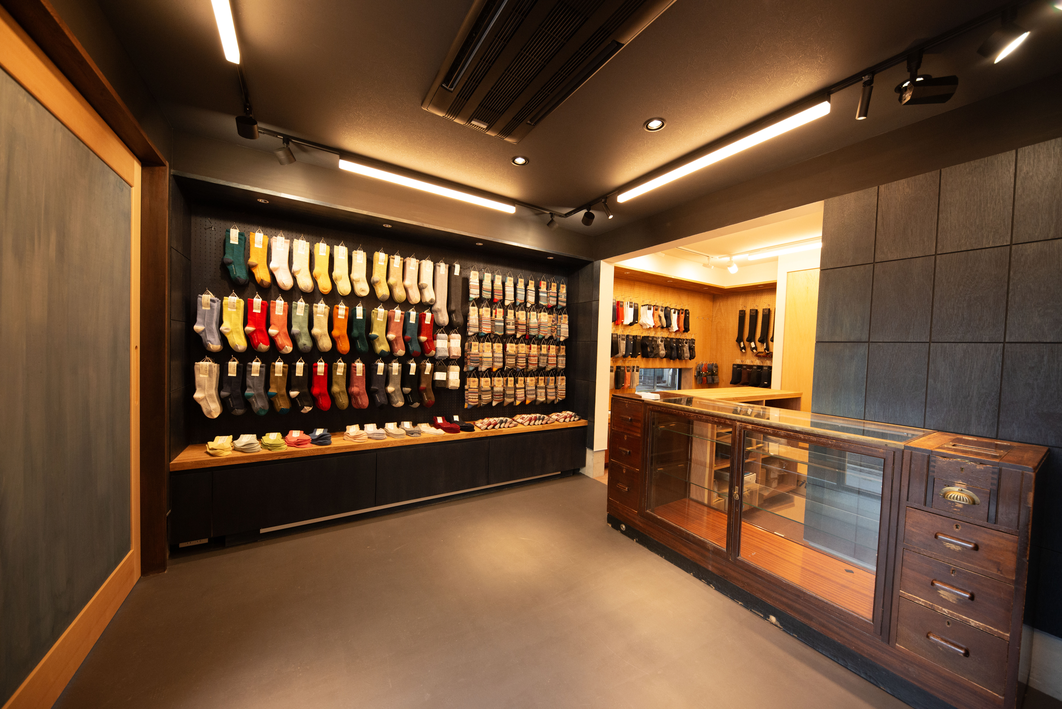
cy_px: 354
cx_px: 531
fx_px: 354
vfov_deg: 90.0
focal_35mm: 12
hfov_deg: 112.6
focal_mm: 12
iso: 1600
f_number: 4
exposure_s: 1/125
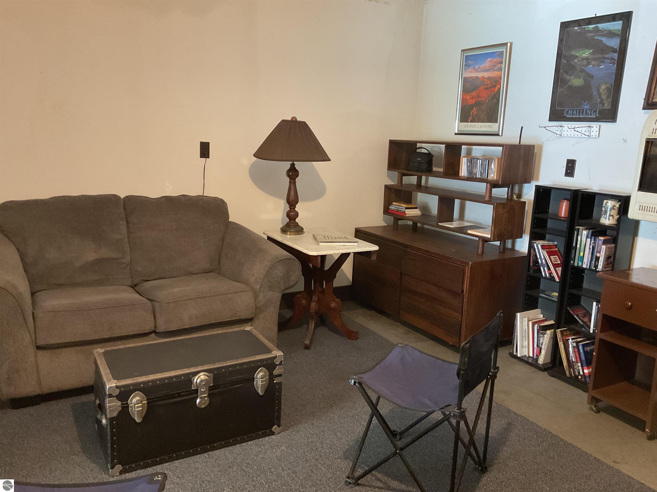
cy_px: 246
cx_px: 328
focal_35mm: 29
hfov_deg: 61.7
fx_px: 550
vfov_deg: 48.2
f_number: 1.8
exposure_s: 1/40
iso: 320
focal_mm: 3
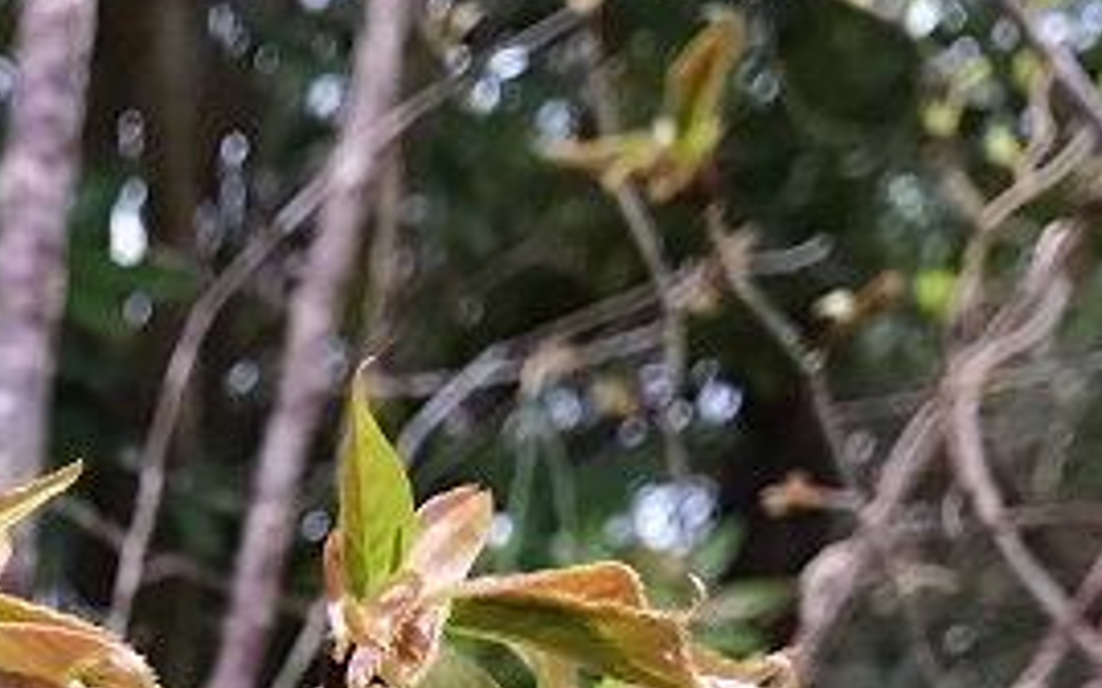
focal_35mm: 90
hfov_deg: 21.6
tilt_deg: +9.1
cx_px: -166
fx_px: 2702
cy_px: 997
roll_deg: -1.3
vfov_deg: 13.7
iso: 80
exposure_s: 1/15
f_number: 1.8
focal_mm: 3.99
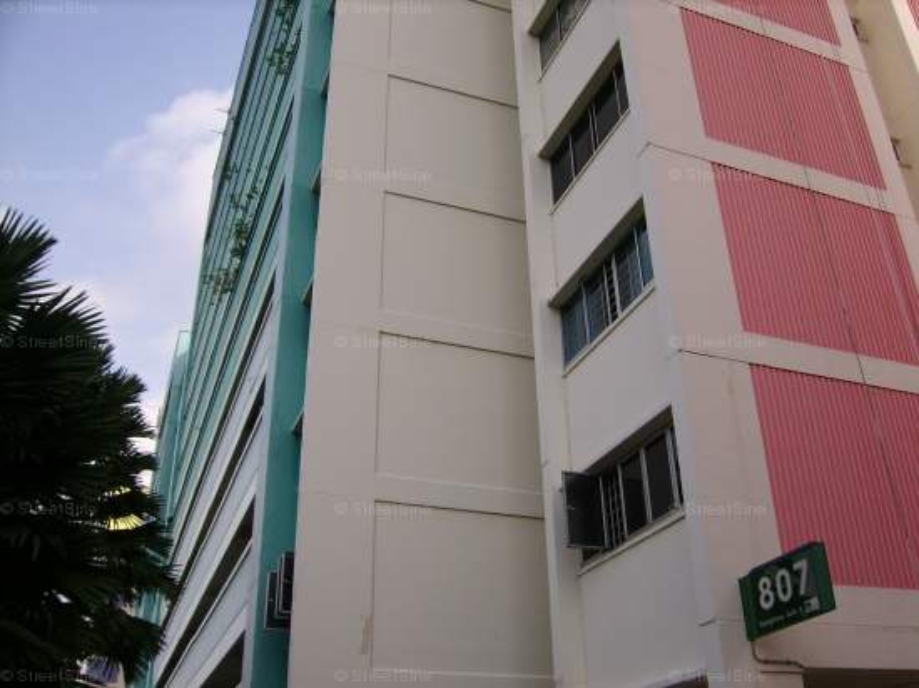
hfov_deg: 52.6
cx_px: 460
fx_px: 929
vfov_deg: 40.7
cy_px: 344
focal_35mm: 35
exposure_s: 1/324
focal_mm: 5.95
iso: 50
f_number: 5.8
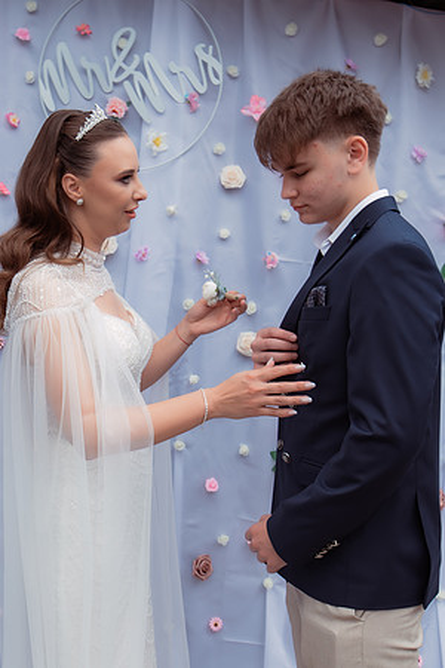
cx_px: 102
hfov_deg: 29.3
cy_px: 334
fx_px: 834
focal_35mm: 45
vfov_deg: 43.6
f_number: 4
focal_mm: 30
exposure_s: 1/400
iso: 200
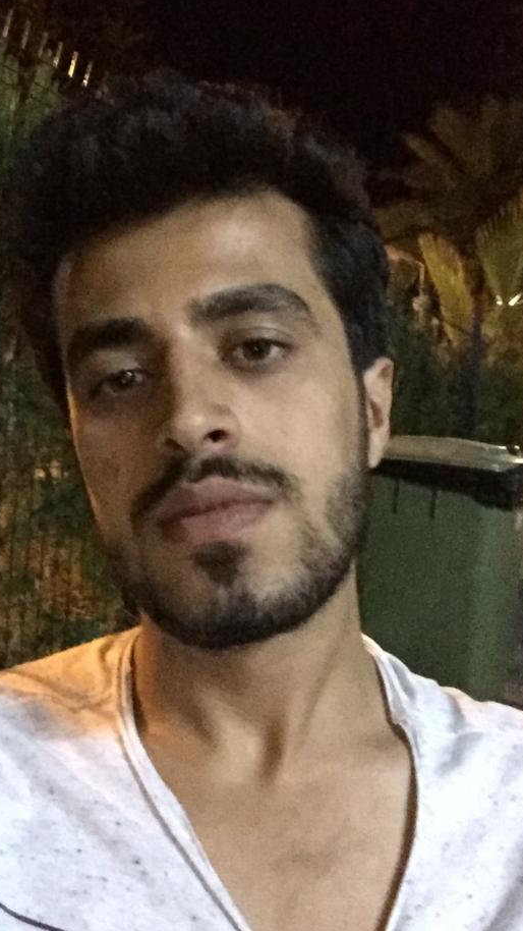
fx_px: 838
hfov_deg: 34.6
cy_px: 463
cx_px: 238
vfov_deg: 58.0
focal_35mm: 34
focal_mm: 2.65
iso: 2000
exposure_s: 1/17
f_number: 2.2
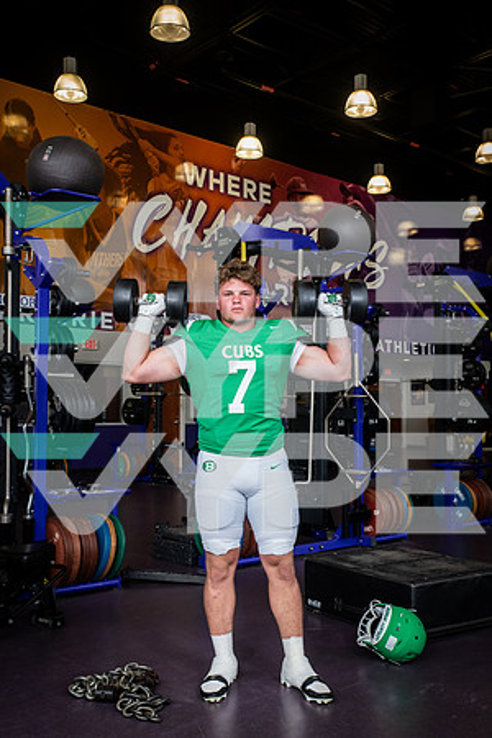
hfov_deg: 36.9
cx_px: 246
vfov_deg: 53.1
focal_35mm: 36
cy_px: 369
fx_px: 738
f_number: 7.1
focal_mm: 36
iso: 800
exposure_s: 1/250
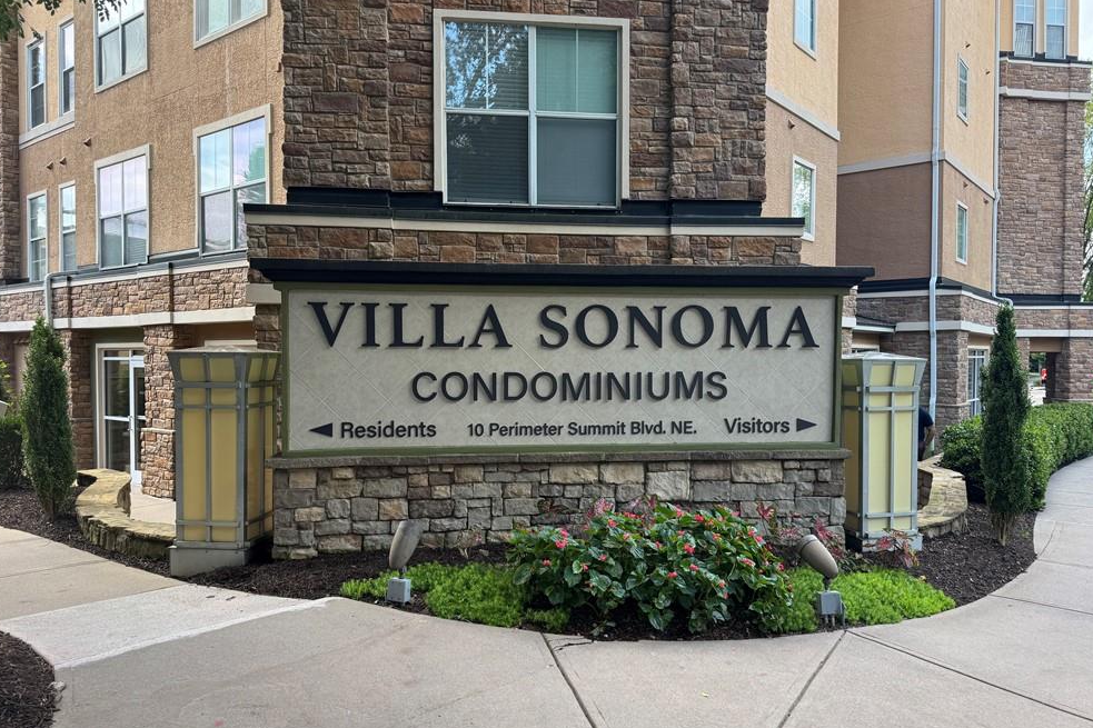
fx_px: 789
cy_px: 370
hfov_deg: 69.4
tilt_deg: -1.3
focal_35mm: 26
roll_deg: +0.0
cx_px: 553
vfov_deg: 49.5
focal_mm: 6.76
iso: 80
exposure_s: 1/387
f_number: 1.78
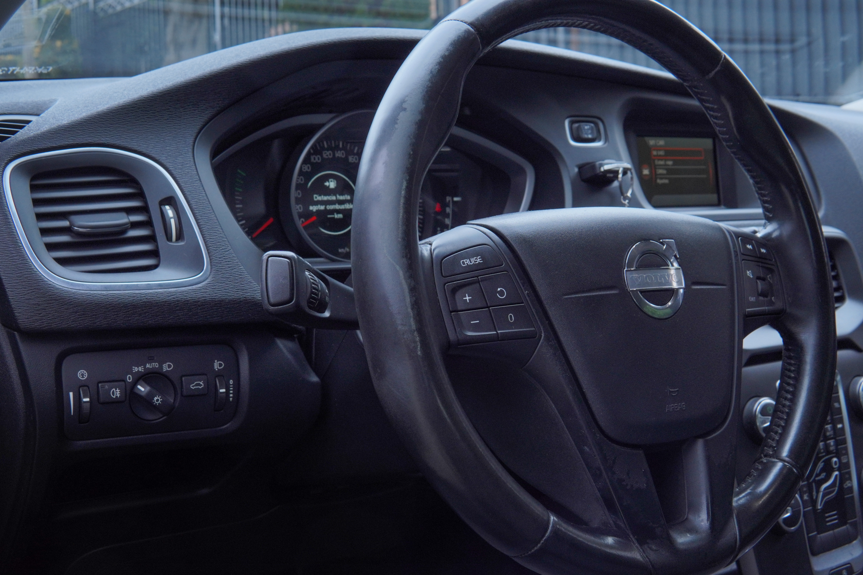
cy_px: 288
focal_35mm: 45
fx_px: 1079
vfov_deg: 29.9
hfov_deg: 43.6
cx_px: 432
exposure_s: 1/125
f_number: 10
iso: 500
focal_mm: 30
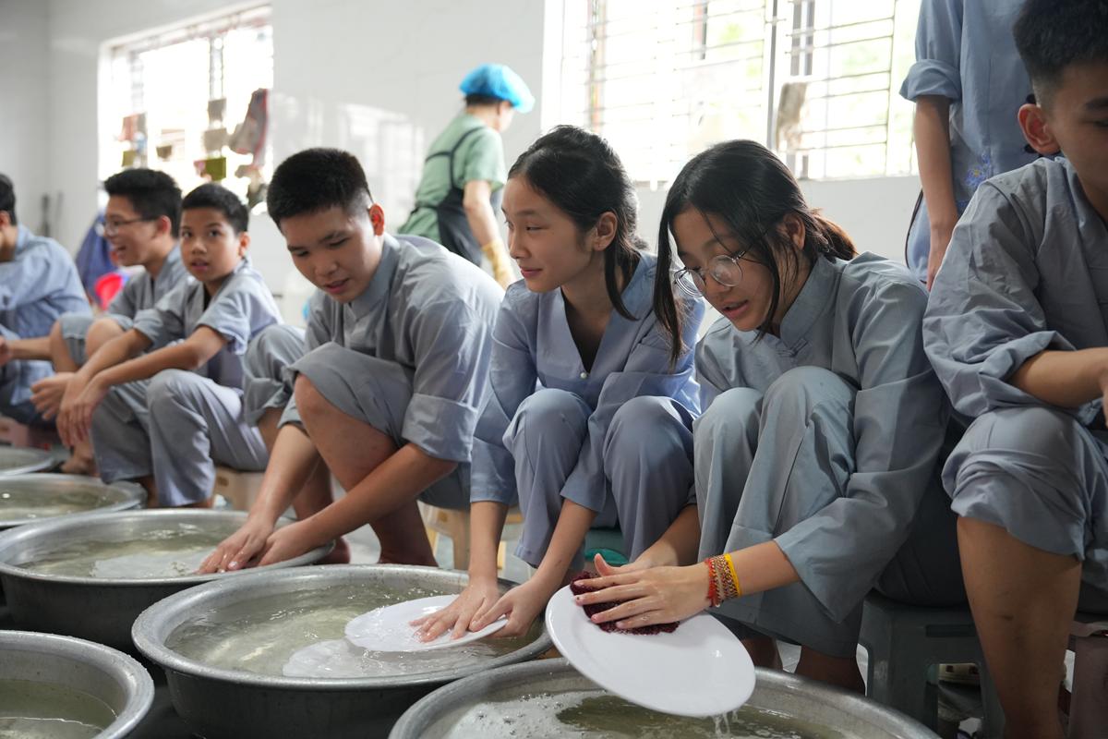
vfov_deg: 35.9
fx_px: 1139
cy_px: 370
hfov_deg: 51.9
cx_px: 554
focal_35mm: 37
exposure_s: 1/200
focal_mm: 37
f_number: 2.8
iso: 2000
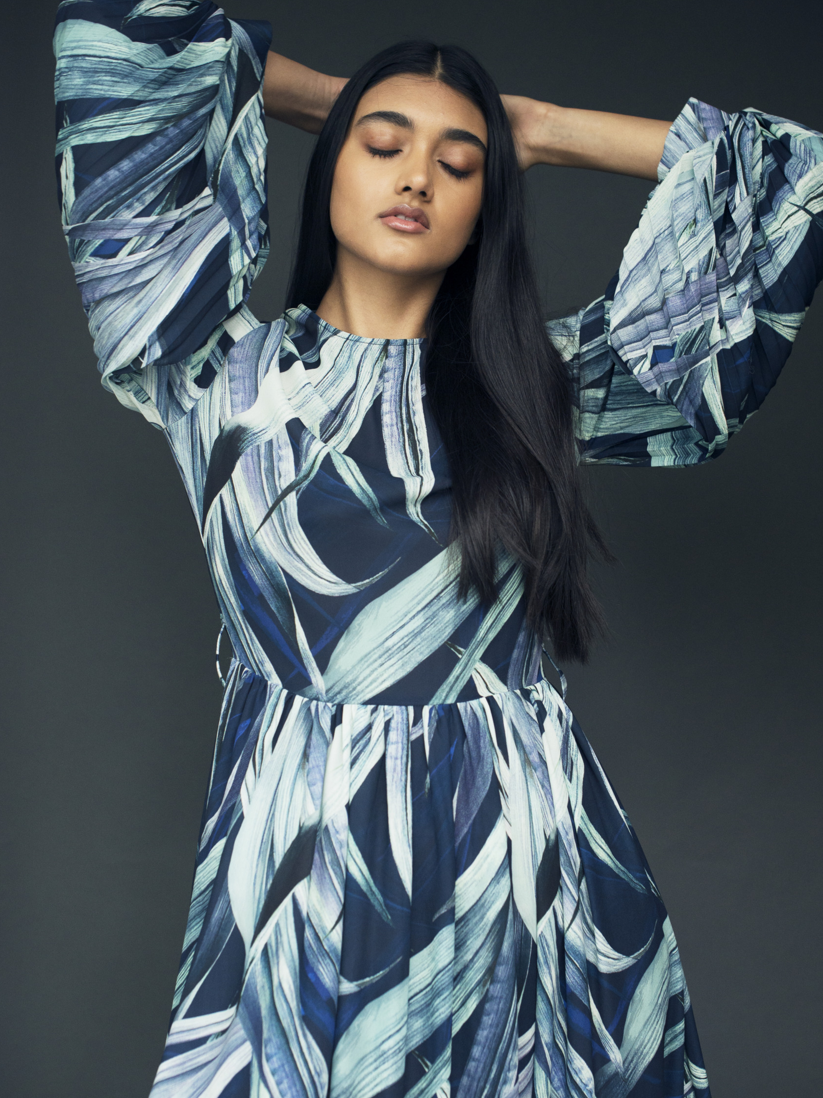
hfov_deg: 26.6
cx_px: 413
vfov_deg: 34.9
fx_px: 1744
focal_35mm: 55
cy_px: 578
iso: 1250
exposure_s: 1/400
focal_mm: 50
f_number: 3.2
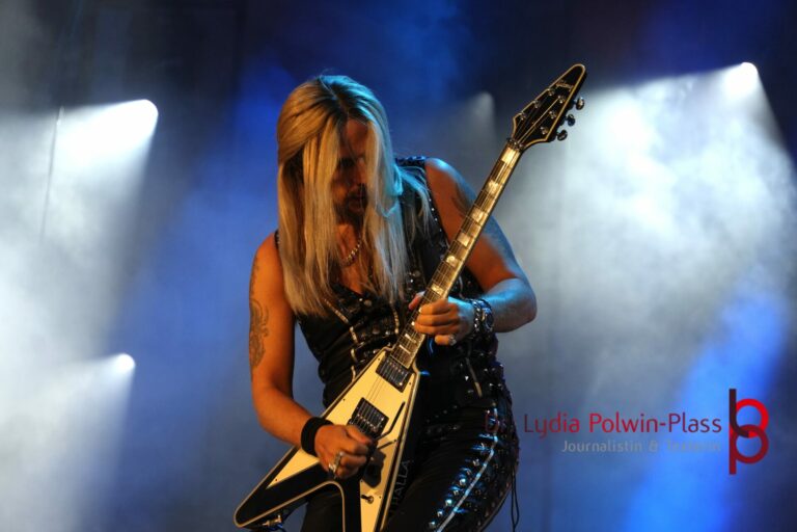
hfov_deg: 11.3
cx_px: 398
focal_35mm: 182
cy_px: 266
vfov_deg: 7.6
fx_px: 4018
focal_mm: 121
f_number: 5.6
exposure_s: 1/200
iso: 1250
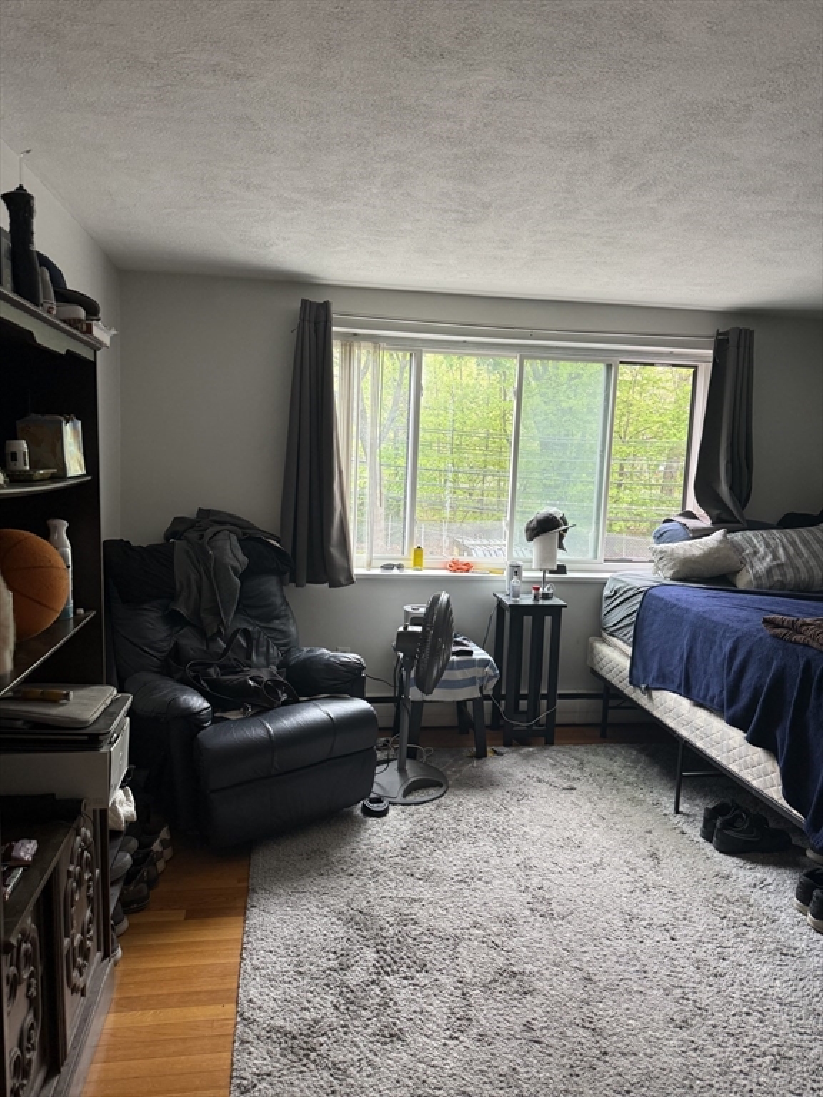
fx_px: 761
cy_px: 548
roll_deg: -1.1
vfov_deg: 71.6
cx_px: 412
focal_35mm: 24
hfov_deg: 56.8
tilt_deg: -6.6
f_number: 1.78
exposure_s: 1/120
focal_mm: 6.76
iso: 200
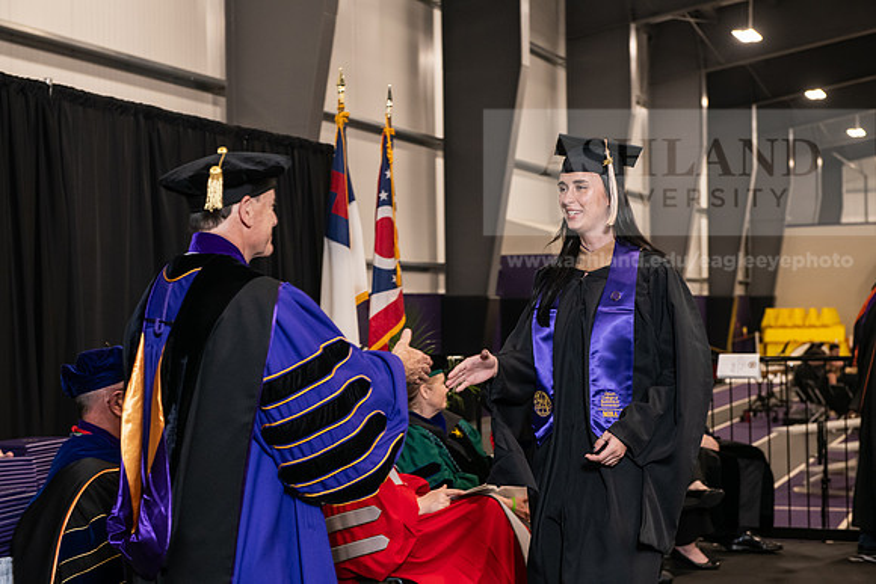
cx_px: 438
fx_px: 1606
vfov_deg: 20.6
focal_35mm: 66
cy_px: 292
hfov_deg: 30.5
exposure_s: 1/125
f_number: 5
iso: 2000
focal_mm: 66
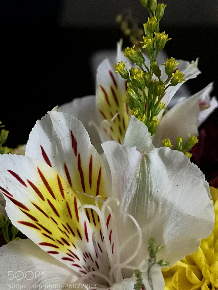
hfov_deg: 24.4
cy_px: 141
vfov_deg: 32.2
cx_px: 116
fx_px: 504
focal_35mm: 60
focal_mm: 3.95
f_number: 1.8
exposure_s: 1/60
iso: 160
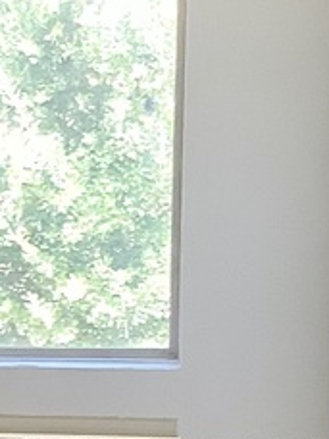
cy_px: 439
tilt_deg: -10.7
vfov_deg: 13.3
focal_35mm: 147
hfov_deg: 9.2
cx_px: -414
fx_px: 1863
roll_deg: +1.3
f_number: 2.4
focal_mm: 3.3
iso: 100
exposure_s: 1/60
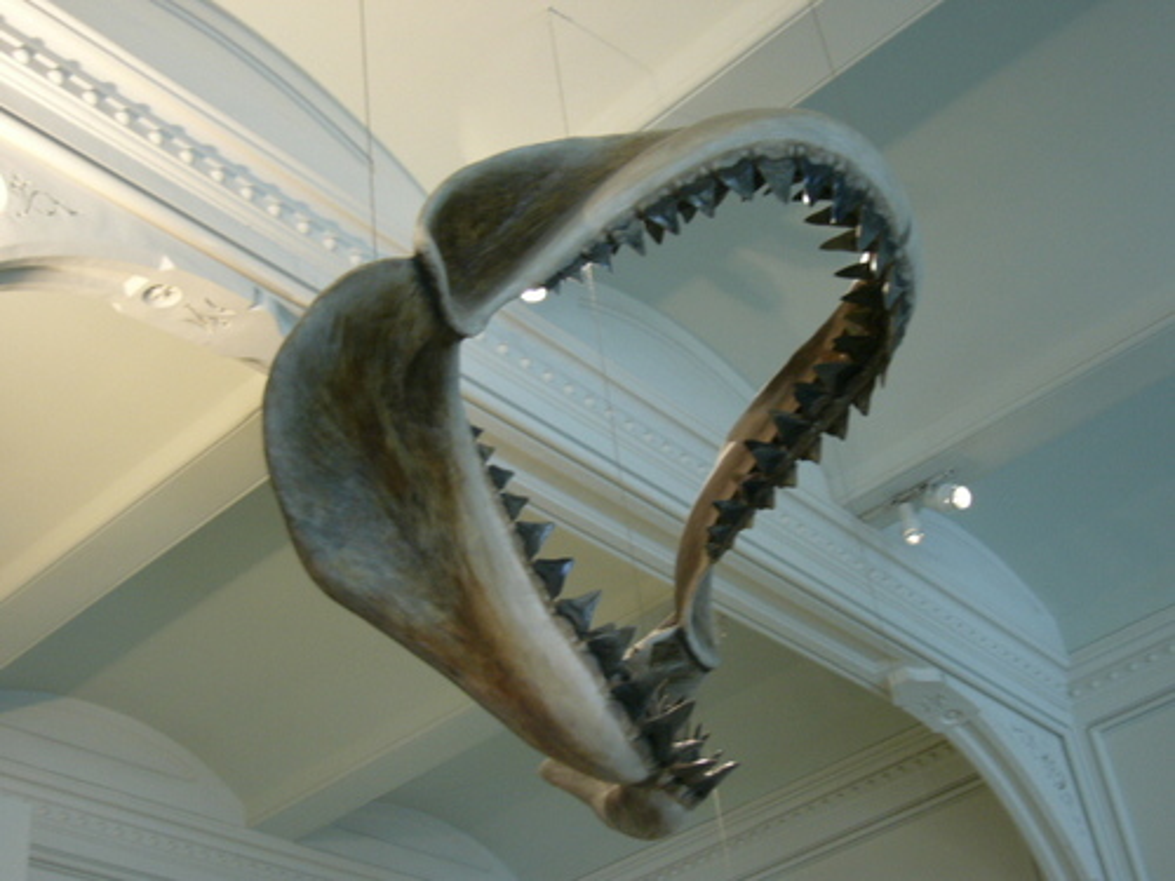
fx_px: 1527
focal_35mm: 45
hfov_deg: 42.1
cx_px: 588
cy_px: 440
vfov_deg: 32.2
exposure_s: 1/5
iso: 100
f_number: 3.2
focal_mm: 7.5
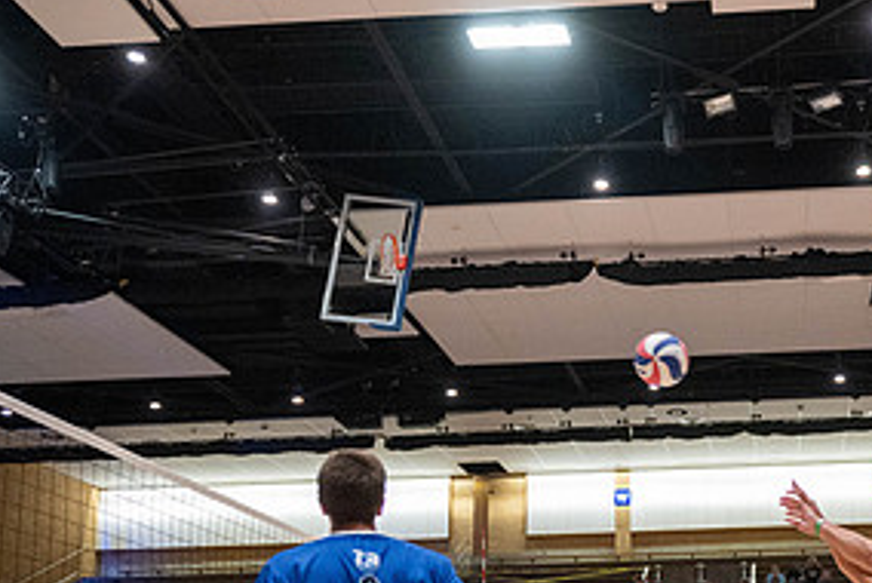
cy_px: 505
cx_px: 728
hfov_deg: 38.4
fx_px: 1188
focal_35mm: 49
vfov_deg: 26.8
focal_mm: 24
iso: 6400
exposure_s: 1/640
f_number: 2.8
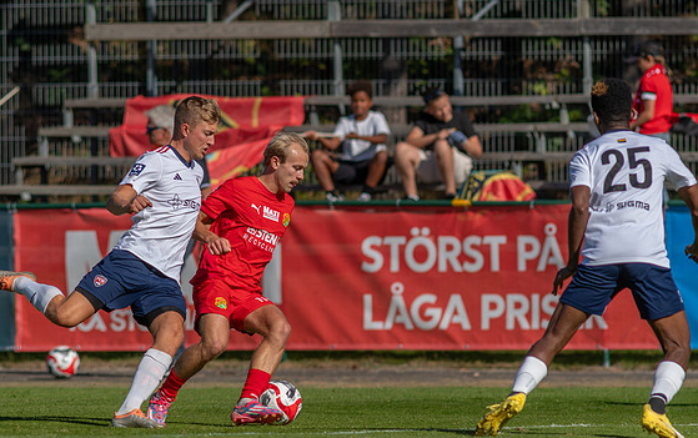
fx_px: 11124
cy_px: 276
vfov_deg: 2.3
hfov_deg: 3.6
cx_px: 269
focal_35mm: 584
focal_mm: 300
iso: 110
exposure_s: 1/2000
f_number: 3.5
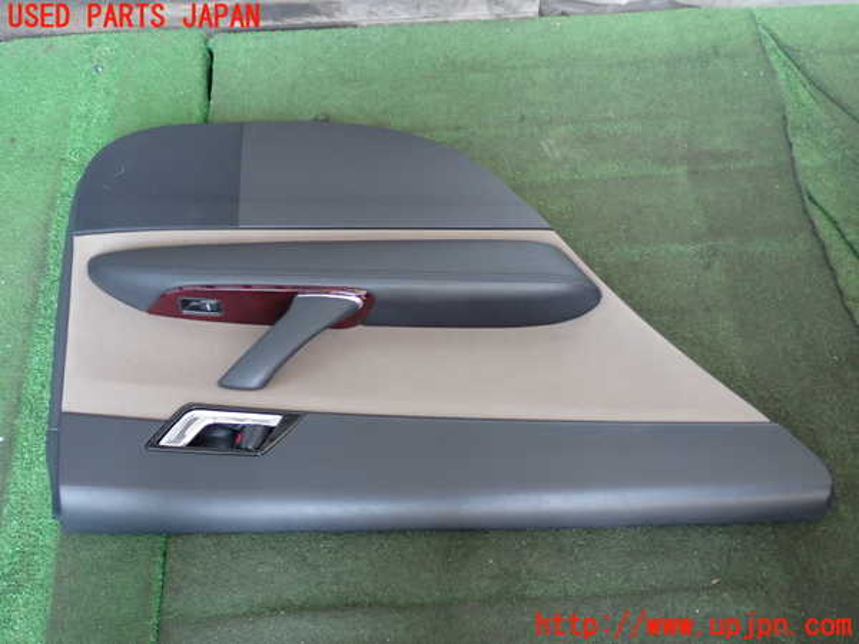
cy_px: 322
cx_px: 430
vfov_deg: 37.7
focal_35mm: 38
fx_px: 943
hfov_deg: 49.0
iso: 200
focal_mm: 6.83
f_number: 2.7
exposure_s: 1/40
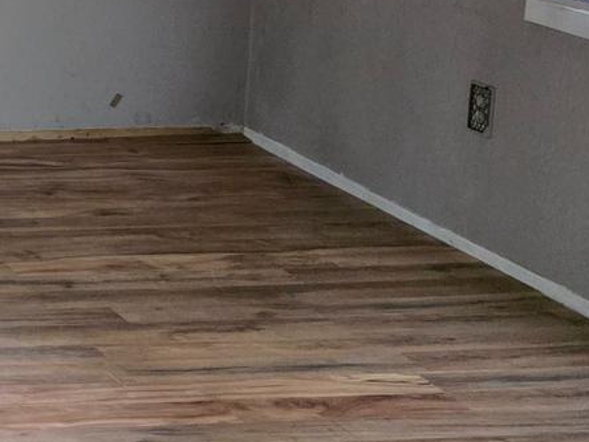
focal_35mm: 106
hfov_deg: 14.6
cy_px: -122
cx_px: -658
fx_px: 1804
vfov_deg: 13.5
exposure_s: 1/120
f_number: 1.7
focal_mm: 6.3
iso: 2000
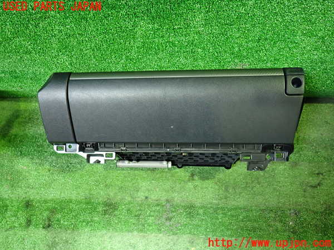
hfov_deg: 69.4
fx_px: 241
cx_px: 167
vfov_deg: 54.9
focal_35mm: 25
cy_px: 125
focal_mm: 4.5
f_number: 2
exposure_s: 1/30
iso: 500
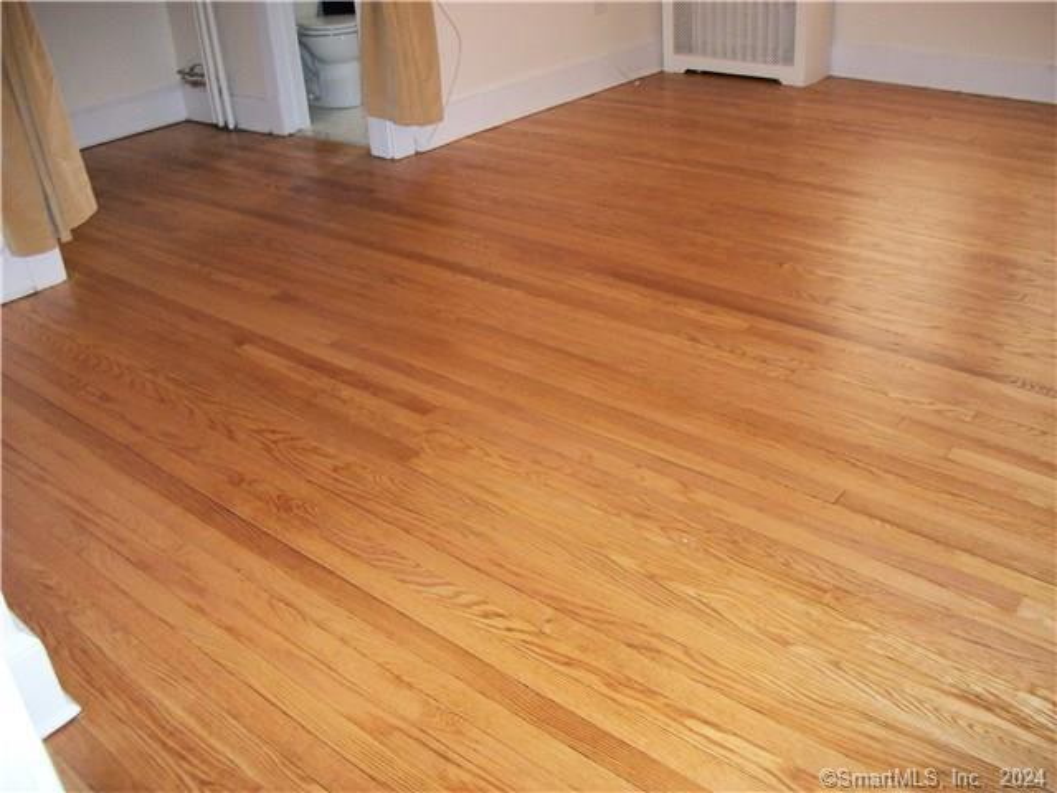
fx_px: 977
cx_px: 528
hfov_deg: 56.8
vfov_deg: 44.2
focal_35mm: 32
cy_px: 396
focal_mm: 5.7
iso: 250
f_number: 2.9
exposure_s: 1/30
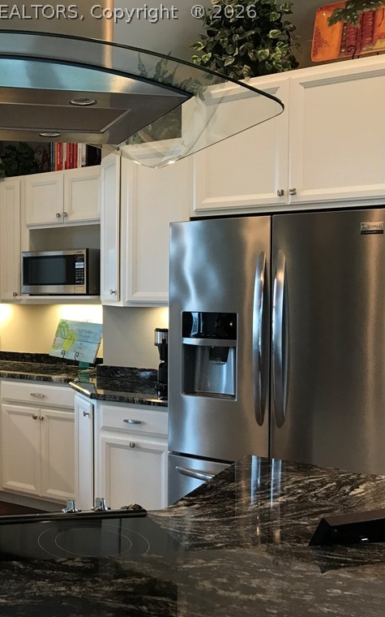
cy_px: 308
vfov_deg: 49.3
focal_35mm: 40
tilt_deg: -0.6
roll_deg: -0.6
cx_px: -3
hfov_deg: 29.8
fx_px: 672
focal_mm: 3.99
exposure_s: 1/30
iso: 25
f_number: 1.8
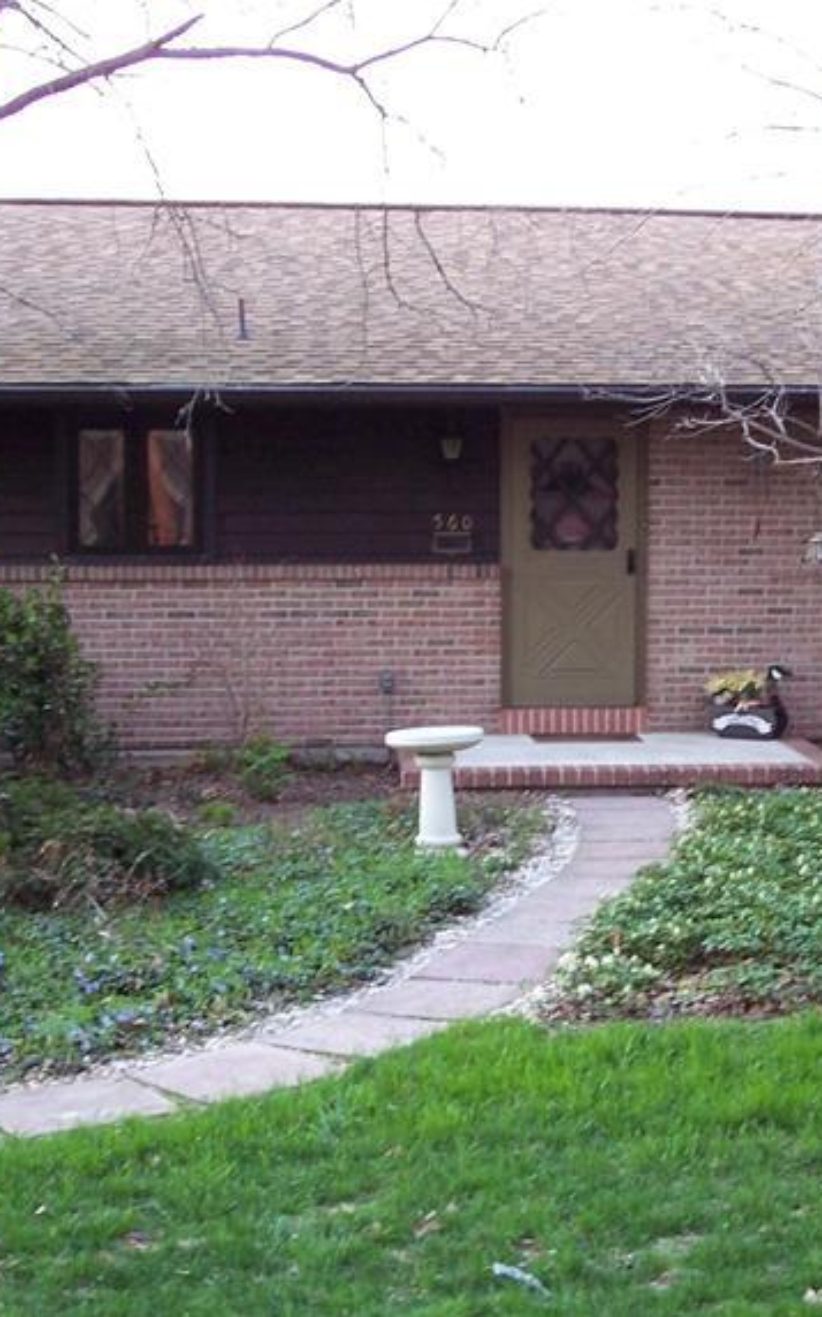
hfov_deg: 20.8
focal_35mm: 62
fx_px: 2225
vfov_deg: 33.0
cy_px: 627
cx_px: 586
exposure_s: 1/10
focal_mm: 8
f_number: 3.4
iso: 200
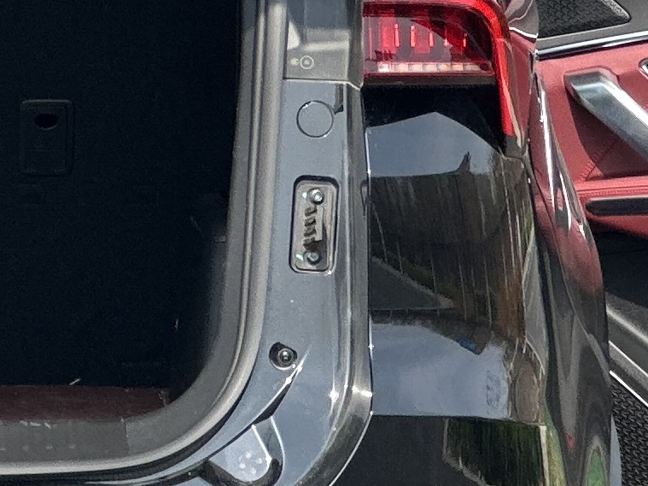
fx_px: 7655
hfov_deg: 4.8
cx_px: -301
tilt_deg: -3.4
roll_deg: +0.9
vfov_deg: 3.6
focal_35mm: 409
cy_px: -69
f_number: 2.8
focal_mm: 9
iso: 25
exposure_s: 1/193
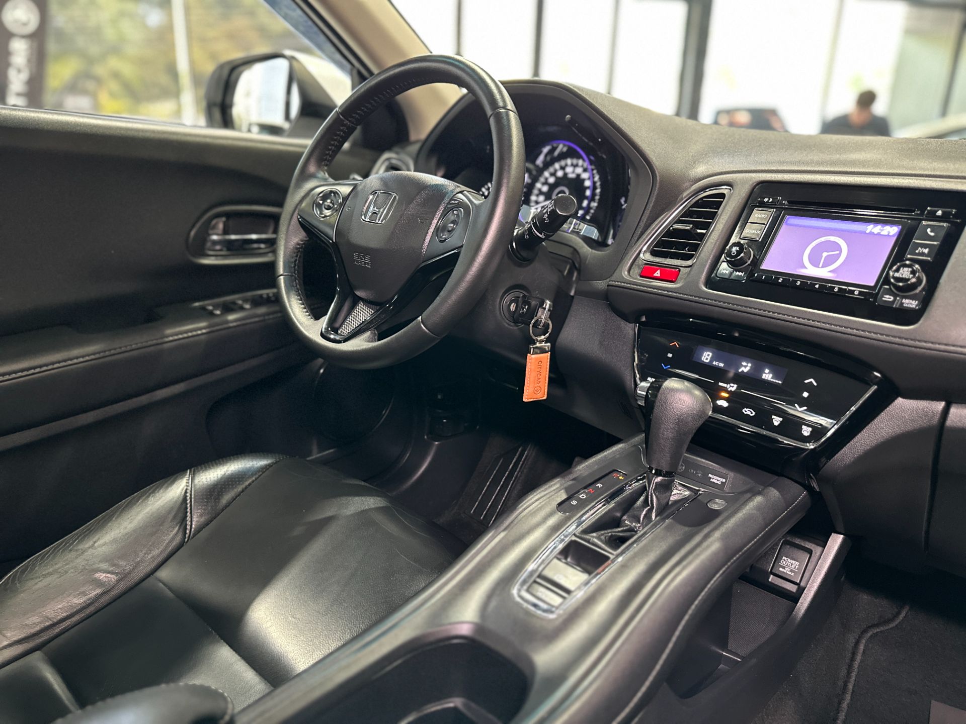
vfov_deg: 56.8
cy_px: 362
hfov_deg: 71.6
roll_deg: -1.3
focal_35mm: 24
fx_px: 670
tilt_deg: -17.8
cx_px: 483
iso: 1000
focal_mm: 6.86
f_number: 1.78
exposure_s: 1/48
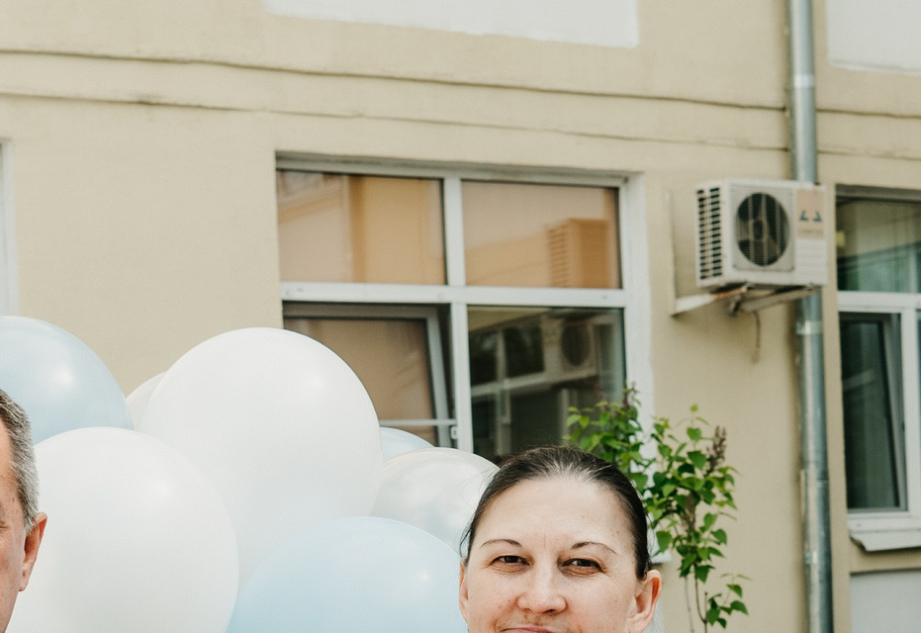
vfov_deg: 15.2
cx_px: 416
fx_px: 2299
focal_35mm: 89
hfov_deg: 22.6
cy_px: 719
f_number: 5
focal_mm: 27
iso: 100
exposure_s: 1/320
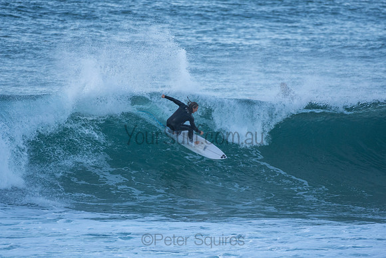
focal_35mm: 750
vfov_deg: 1.8
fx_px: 8043
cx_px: 193
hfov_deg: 2.7
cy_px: 129
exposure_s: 1/1250
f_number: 5.6
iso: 900
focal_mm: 500
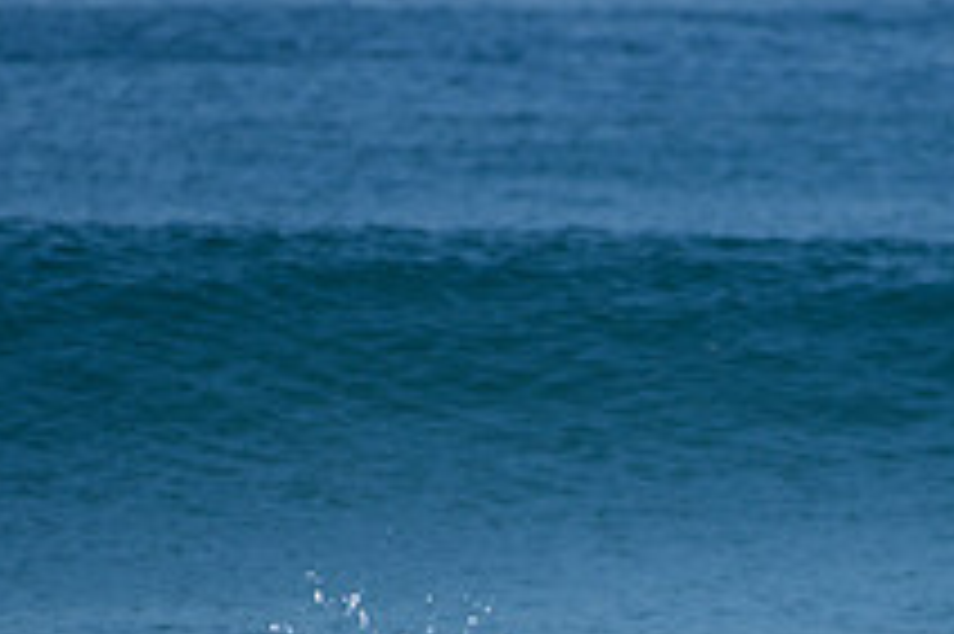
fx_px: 36223
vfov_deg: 1.0
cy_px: 794
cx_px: 684
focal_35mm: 1368
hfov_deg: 1.5
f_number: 5.6
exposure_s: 1/2000
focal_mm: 500
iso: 200
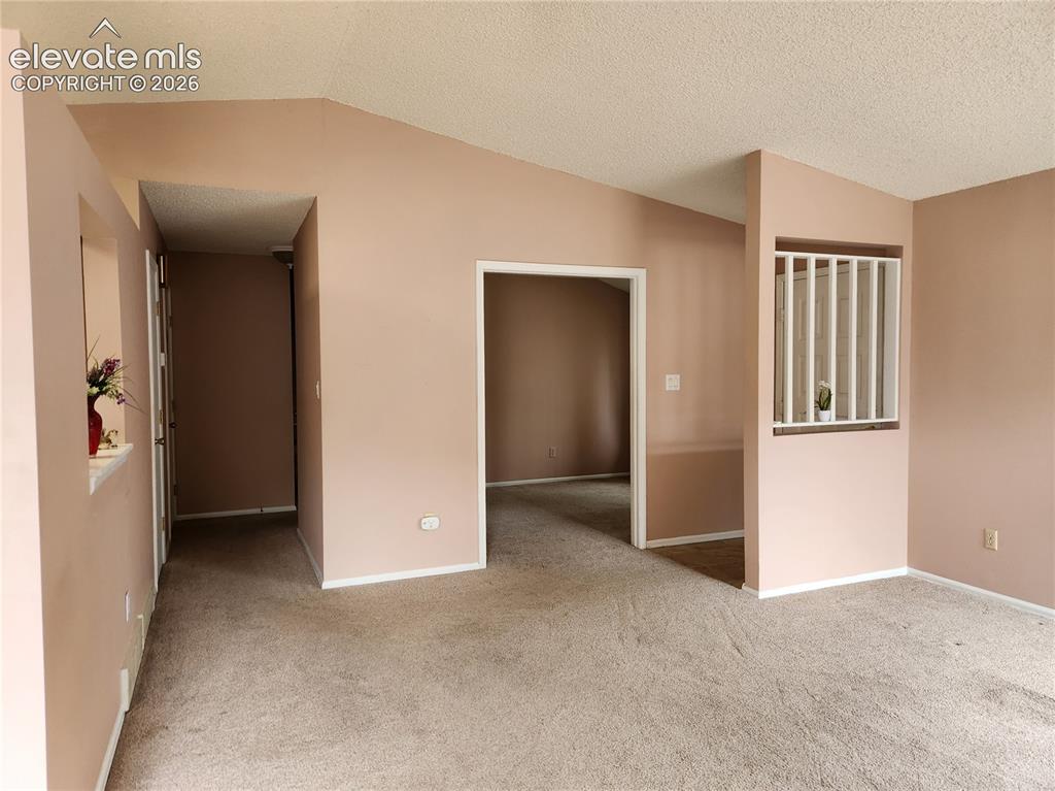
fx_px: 701
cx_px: 528
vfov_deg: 58.8
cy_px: 396
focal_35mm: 23
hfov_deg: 74.0
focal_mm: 5.4
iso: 160
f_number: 1.8
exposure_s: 1/120
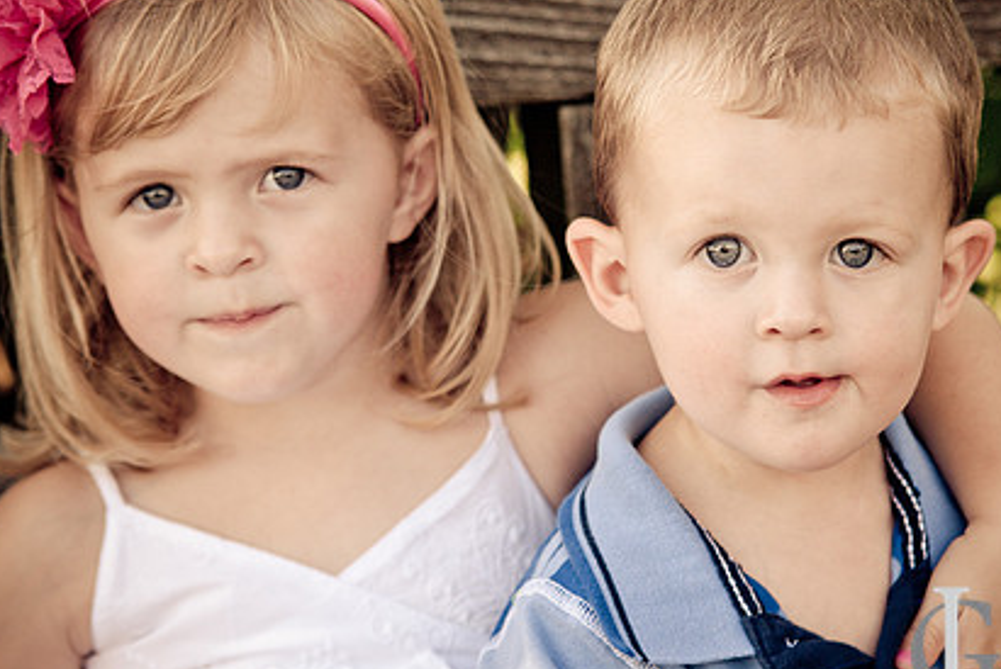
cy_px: 299
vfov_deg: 5.4
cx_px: 572
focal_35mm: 254
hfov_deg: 8.1
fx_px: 7070
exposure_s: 1/200
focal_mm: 120
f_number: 3.2
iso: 200
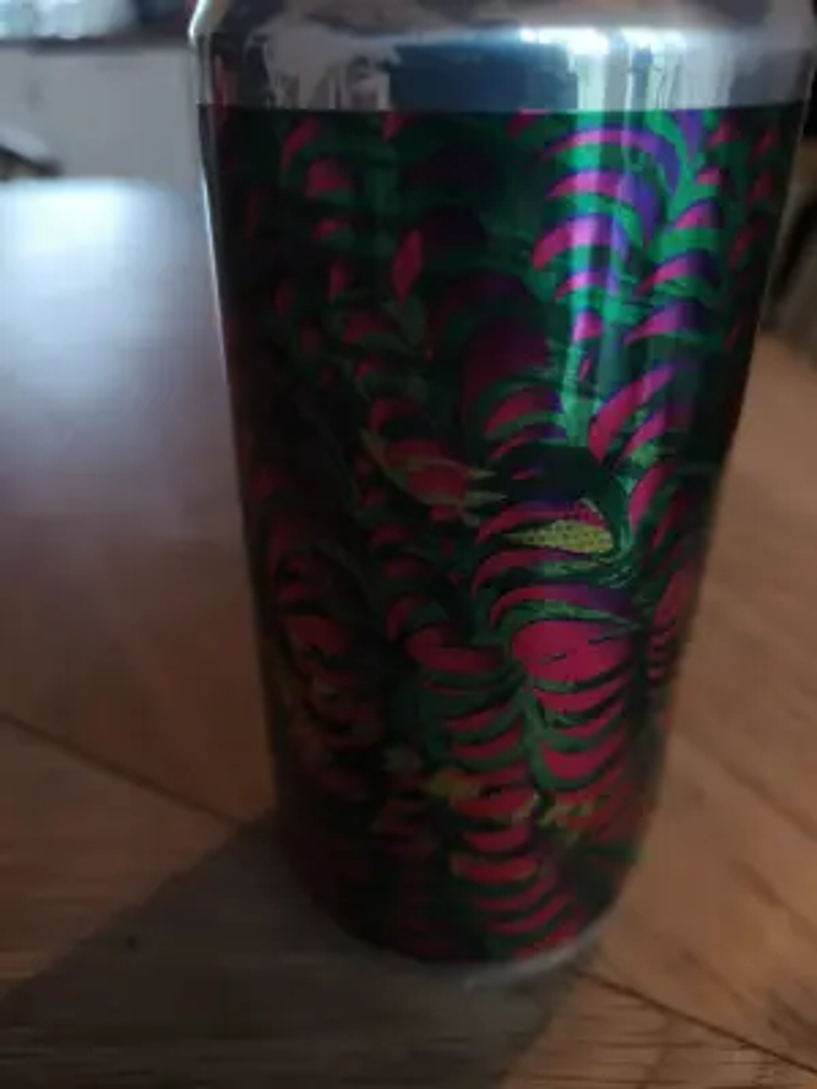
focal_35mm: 24
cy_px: 544
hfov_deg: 56.8
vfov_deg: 71.6
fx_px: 755
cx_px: 408
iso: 640
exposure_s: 1/33.3
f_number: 2.8
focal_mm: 5.59
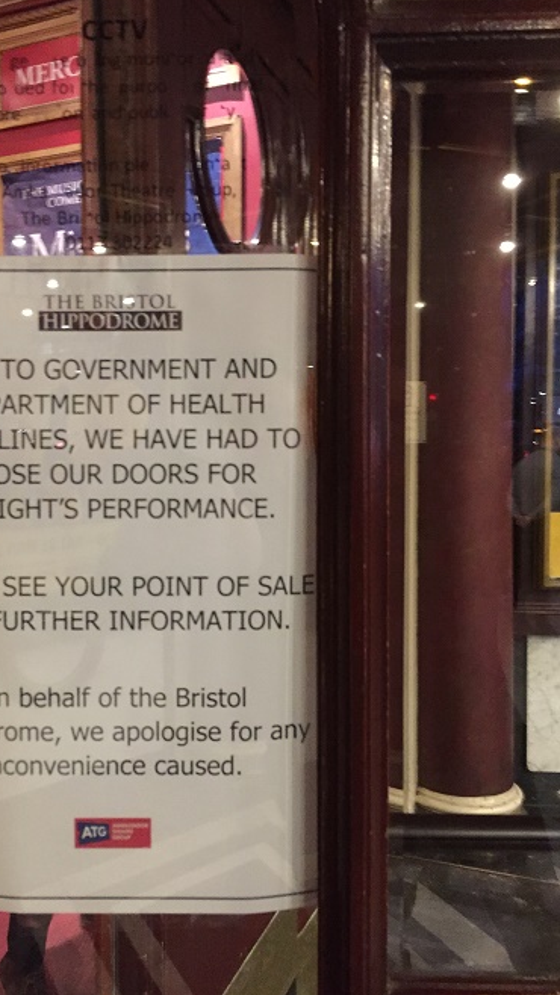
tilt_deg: -2.1
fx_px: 845
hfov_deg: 36.3
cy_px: 499
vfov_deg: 61.0
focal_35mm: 32
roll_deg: +0.3
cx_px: 188
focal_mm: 4.15
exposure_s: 1/17
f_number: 2.2
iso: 640
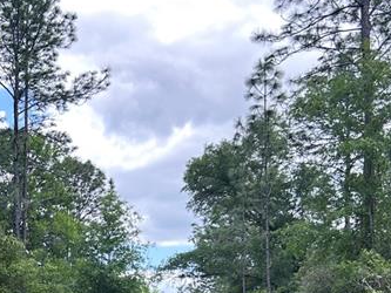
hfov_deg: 23.3
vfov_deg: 17.6
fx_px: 904
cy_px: 342
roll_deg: +1.5
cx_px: -12
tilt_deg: +0.9
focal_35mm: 80
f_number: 1.5
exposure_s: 1/769
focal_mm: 5.7
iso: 50
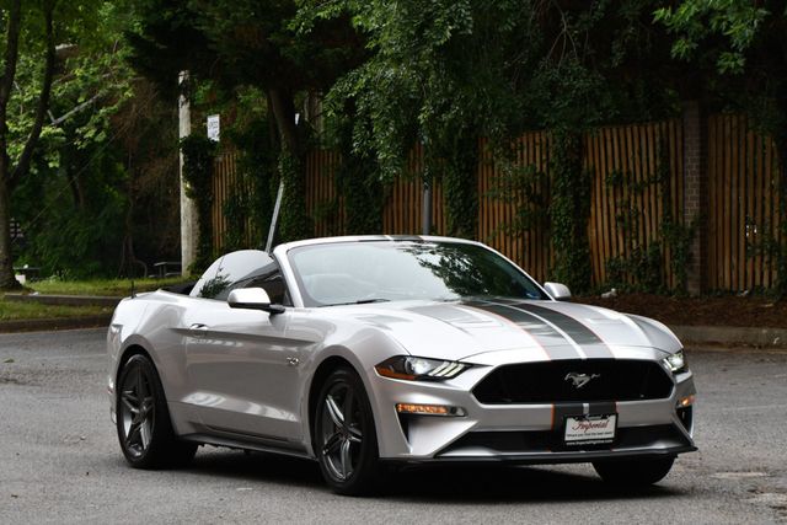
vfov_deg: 10.2
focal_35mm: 135
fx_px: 2952
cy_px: 262
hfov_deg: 15.2
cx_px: 394
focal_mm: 90
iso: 200
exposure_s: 1/250
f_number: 7.1
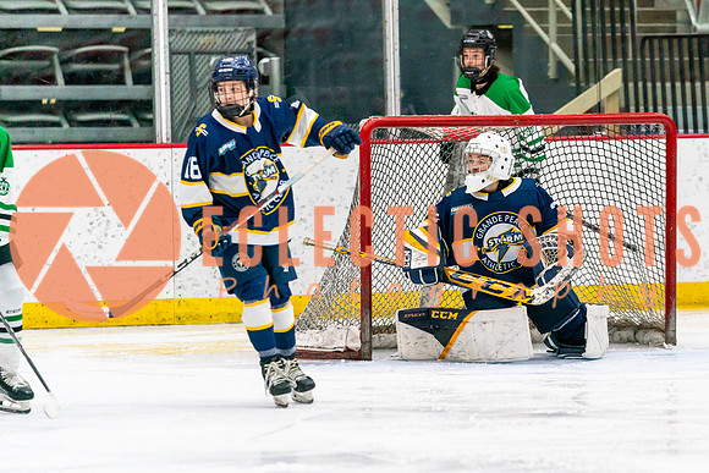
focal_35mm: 288
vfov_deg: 4.8
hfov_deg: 7.1
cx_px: 492
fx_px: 5676
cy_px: 283
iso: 3200
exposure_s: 1/1250
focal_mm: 200
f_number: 2.8
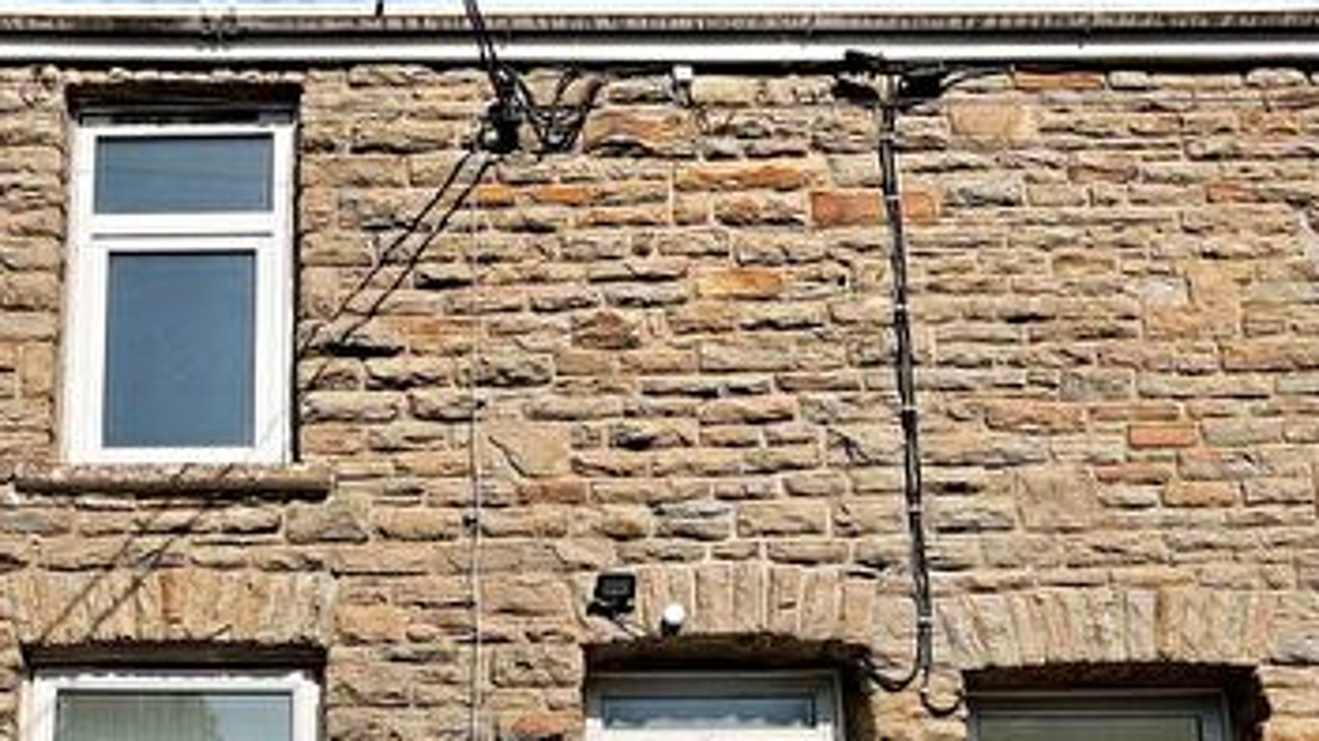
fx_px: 2202
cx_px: 252
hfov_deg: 32.4
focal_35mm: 63
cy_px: 796
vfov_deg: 18.4
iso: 16
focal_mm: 3
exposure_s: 1/3534
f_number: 1.8
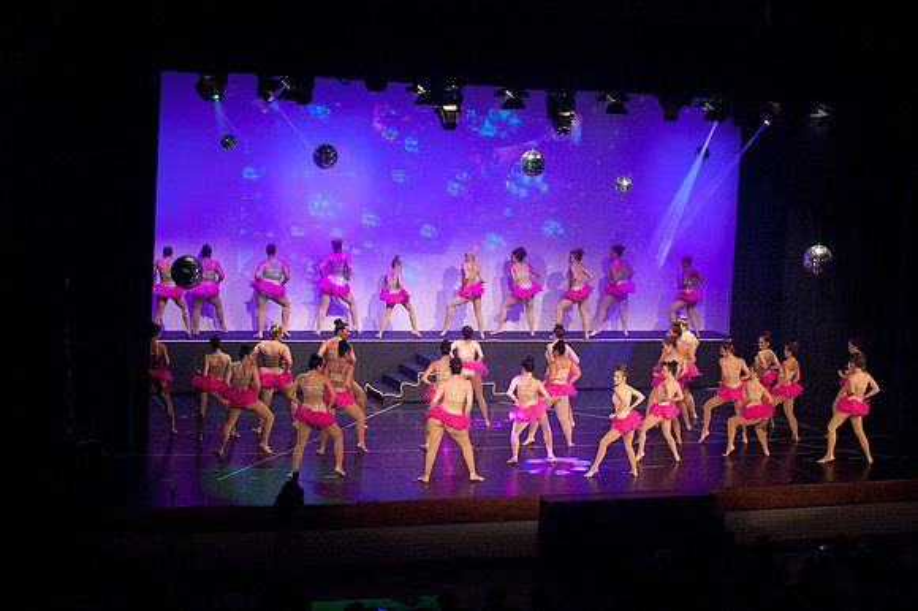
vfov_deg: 19.4
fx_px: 1784
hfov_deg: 28.9
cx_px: 459
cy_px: 306
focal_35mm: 70
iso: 3200
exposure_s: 1/200
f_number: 4
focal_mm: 70
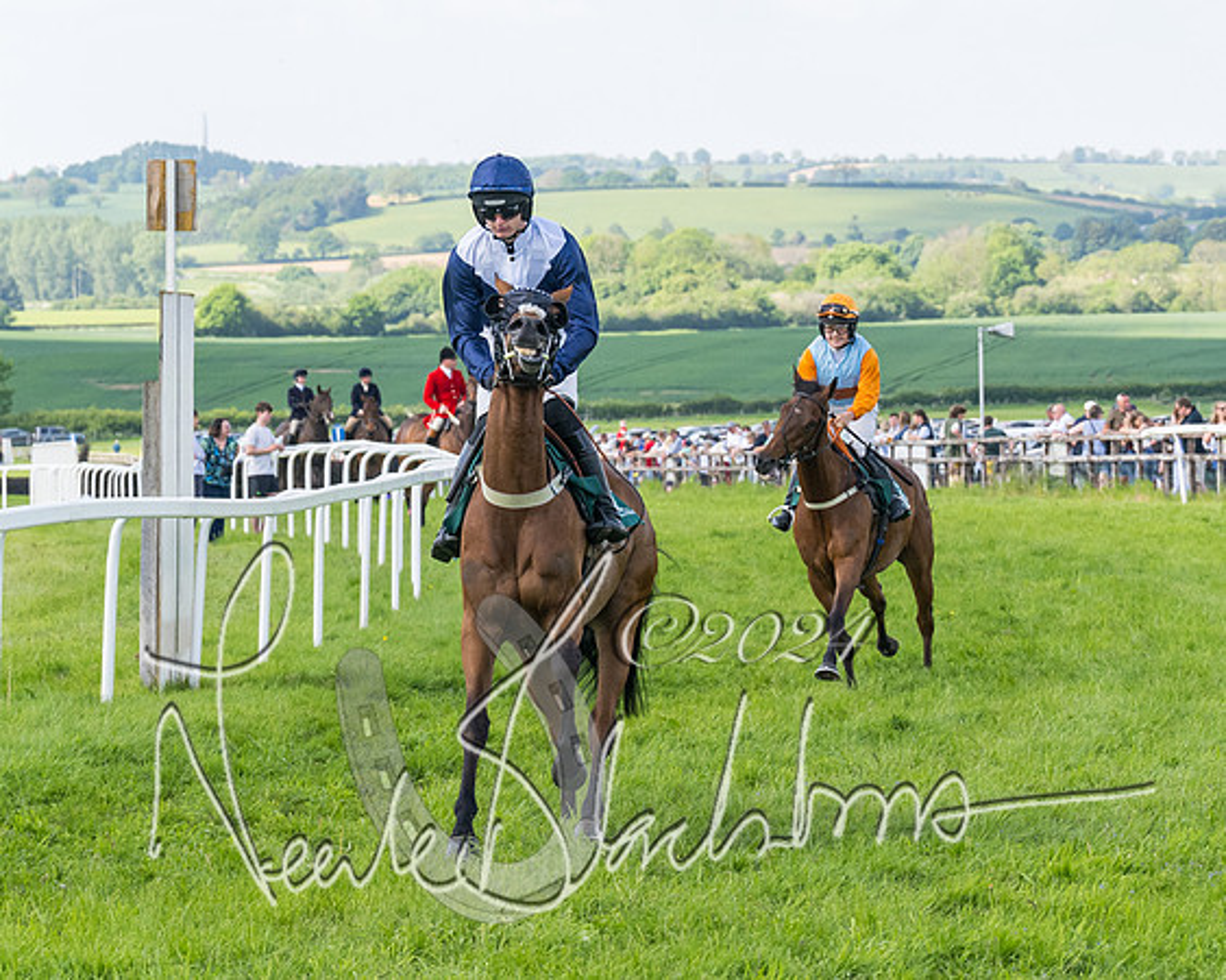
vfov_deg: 9.3
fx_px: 6049
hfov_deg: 11.6
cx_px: 598
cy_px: 490
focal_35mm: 167
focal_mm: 70
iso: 400
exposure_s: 1/1250
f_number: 5
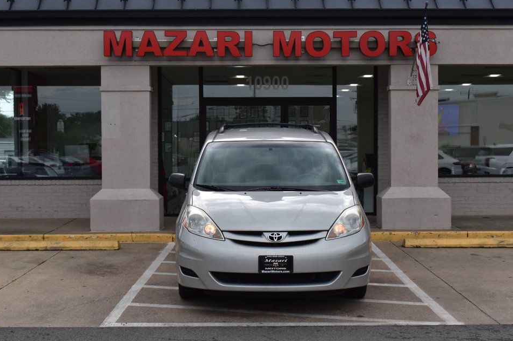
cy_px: 178
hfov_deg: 36.3
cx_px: 262
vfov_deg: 24.6
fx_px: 783
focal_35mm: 55
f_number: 11
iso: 400
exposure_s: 1/320
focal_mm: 34
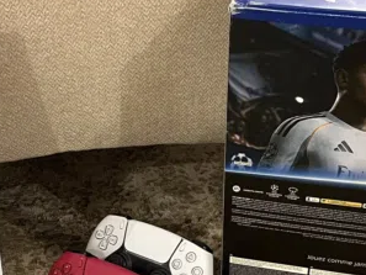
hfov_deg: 34.3
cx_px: 186
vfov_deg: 25.3
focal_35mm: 56
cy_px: 250
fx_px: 592
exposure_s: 1/60
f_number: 1.6
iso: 250
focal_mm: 5.1
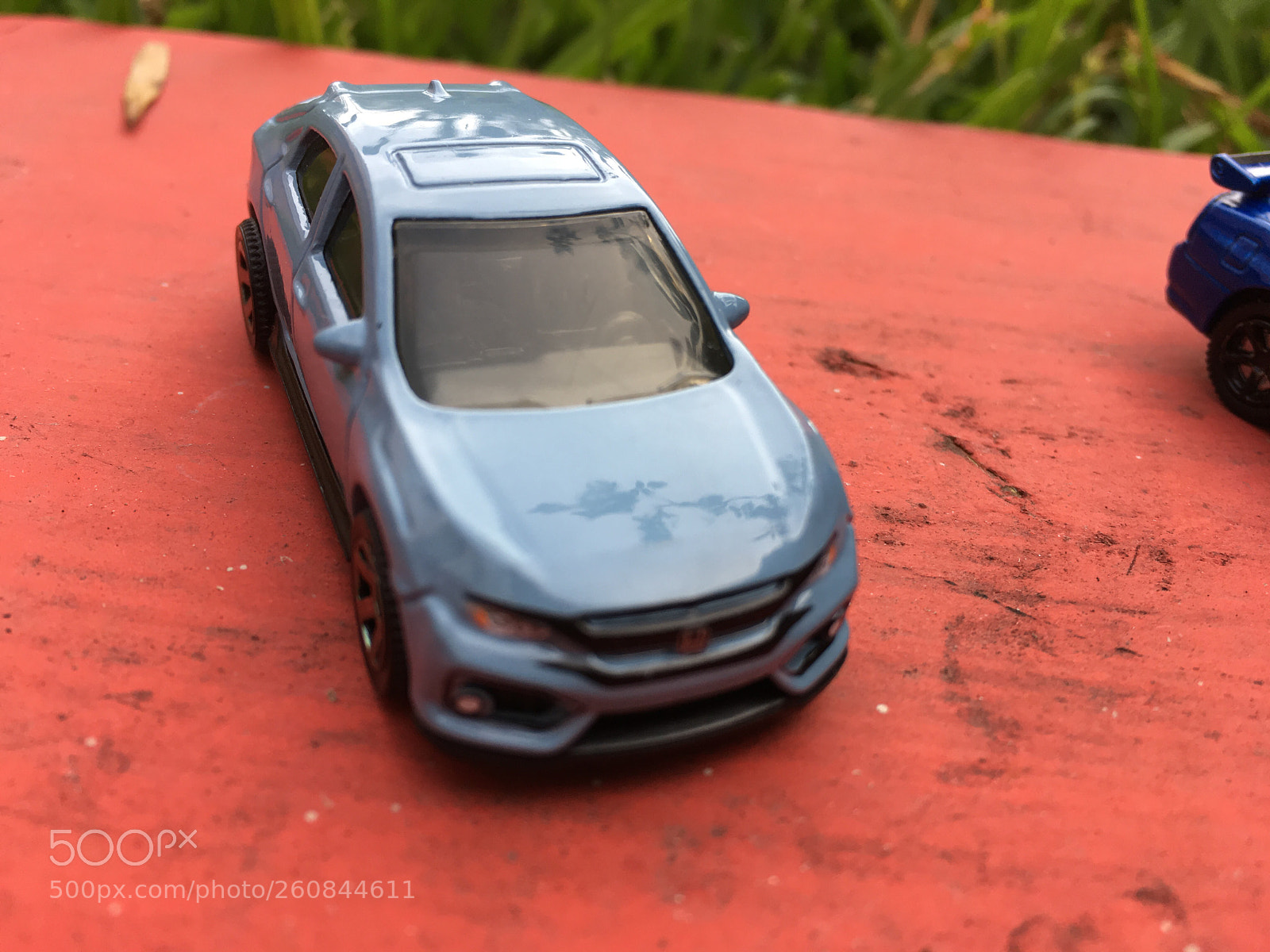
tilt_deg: -33.9
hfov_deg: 61.7
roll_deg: -6.2
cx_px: 635
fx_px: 1064
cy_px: 476
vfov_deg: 48.2
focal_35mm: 29
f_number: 2.2
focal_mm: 4.15
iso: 40
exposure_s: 1/120
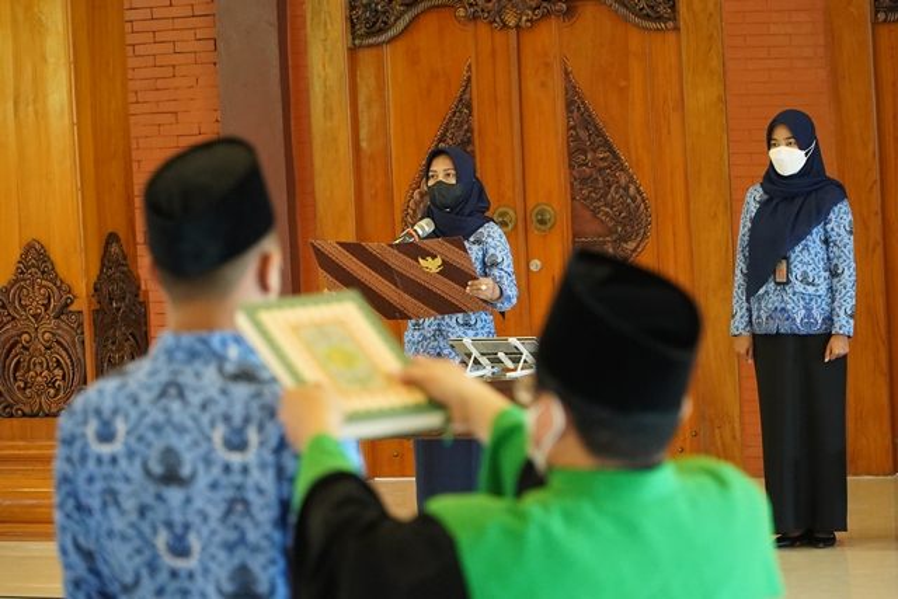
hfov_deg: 14.8
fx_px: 3468
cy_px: 300
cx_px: 449
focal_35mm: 139
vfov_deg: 9.9
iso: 5000
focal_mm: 93
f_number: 4
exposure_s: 1/160
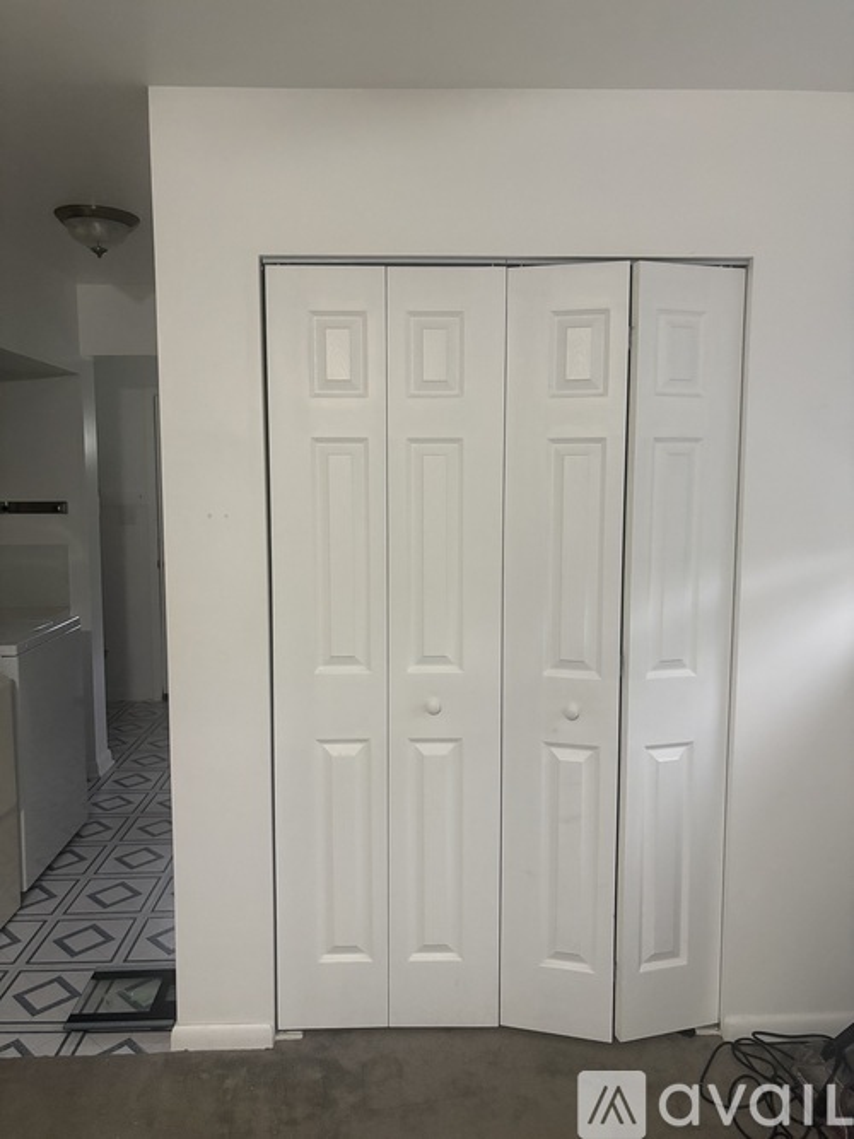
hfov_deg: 53.0
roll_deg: +1.0
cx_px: 427
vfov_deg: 67.3
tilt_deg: -2.5
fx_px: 856
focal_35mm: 26
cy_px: 570
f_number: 1.6
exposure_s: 1/60
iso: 500
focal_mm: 5.96
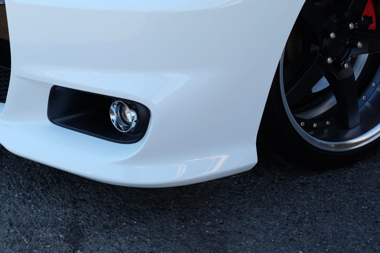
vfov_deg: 27.9
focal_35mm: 47
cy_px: 43
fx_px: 496
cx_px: 70
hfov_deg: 40.0
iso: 400
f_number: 5.6
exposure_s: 1/180
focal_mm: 18.8
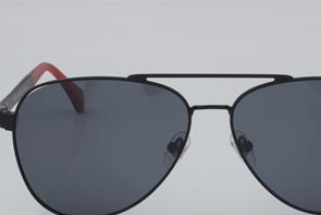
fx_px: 996
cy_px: 144
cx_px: 208
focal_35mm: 112
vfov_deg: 12.3
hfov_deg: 18.3
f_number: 32
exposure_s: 1/4
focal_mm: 55
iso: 100
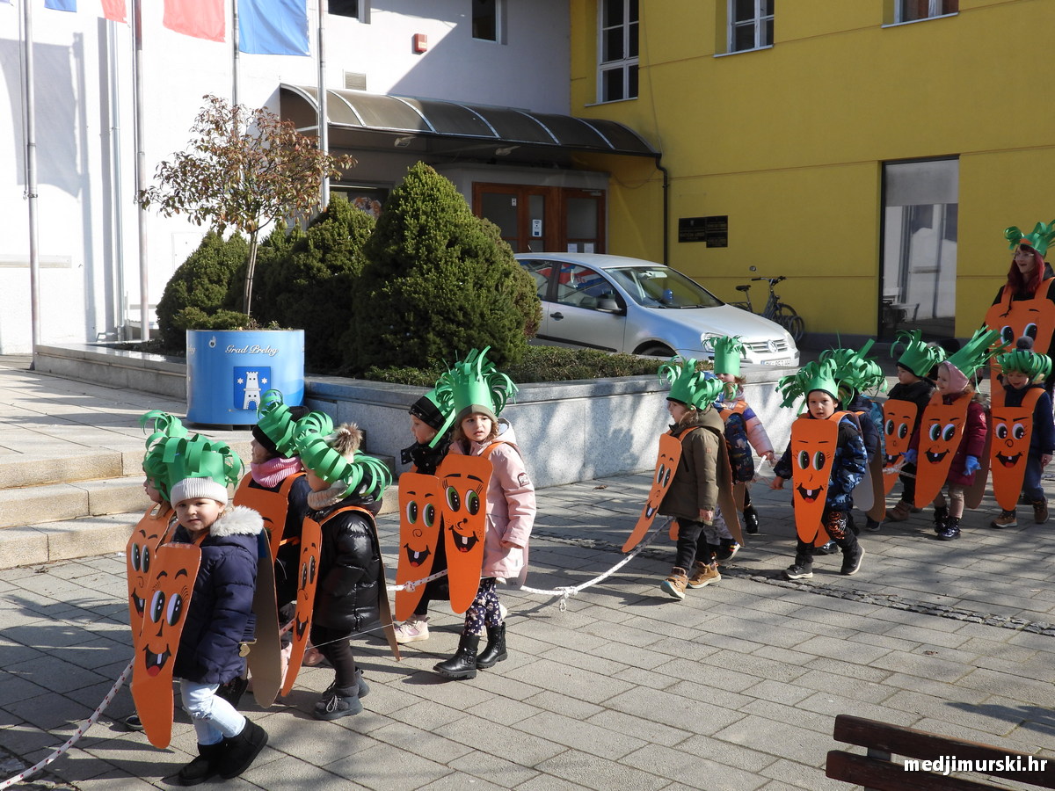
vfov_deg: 35.1
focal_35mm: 41
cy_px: 396
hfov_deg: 45.8
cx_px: 528
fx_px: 1250
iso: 100
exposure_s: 1/800
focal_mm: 7.4
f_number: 3.2
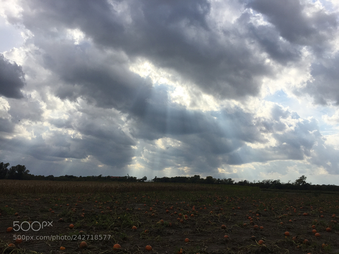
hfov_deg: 61.7
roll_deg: -2.5
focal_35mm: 29
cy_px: 127
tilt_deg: +11.2
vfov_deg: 48.2
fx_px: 284
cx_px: 170
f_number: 2.2
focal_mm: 4.15
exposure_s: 1/4950
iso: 32
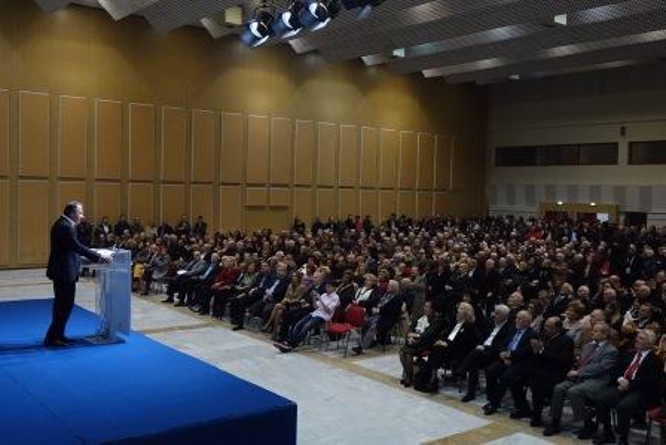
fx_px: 666
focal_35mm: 36
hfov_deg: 53.1
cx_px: 333
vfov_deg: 36.9
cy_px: 222
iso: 4000
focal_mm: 13.37
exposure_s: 1/500
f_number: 4
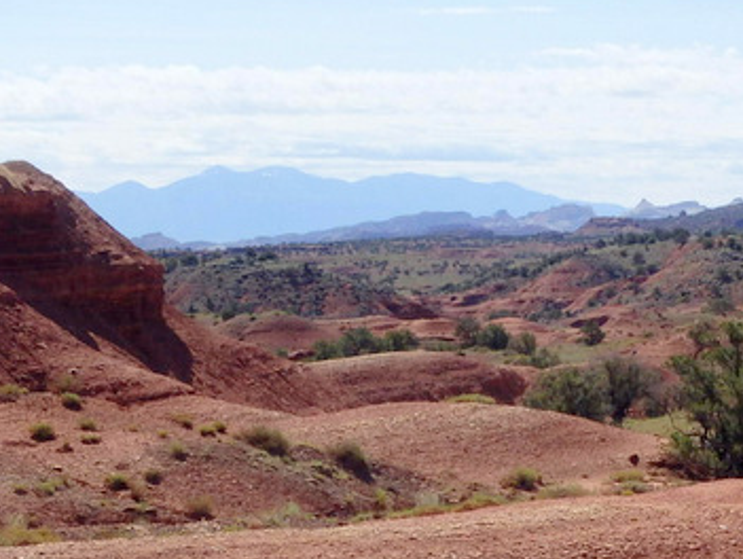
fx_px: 1590
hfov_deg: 26.3
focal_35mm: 74
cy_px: 368
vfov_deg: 19.9
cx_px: 428
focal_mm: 9.4
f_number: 14
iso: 160
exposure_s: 1/125
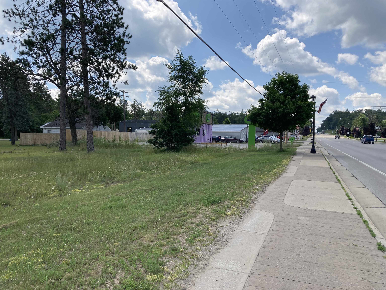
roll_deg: -1.6
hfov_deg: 63.4
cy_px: 145
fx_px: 312
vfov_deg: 49.7
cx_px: 193
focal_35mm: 28
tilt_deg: -0.1
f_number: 1.8
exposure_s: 1/2114
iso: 20
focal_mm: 3.99
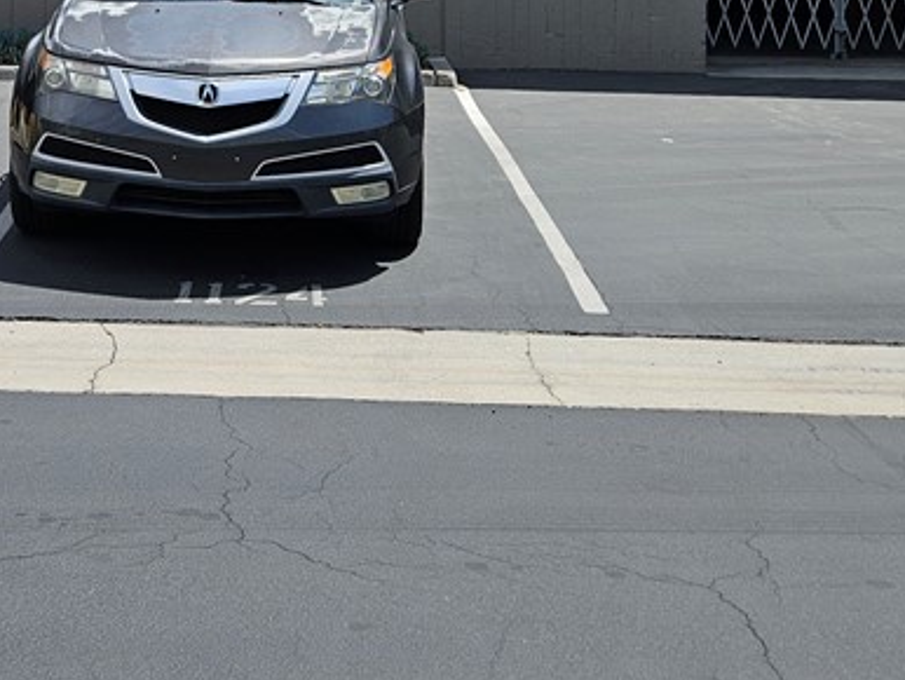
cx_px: 241
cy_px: -82
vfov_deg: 22.6
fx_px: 1596
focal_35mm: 61
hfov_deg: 31.2
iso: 25
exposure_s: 1/2000
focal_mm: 5.4
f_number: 1.8
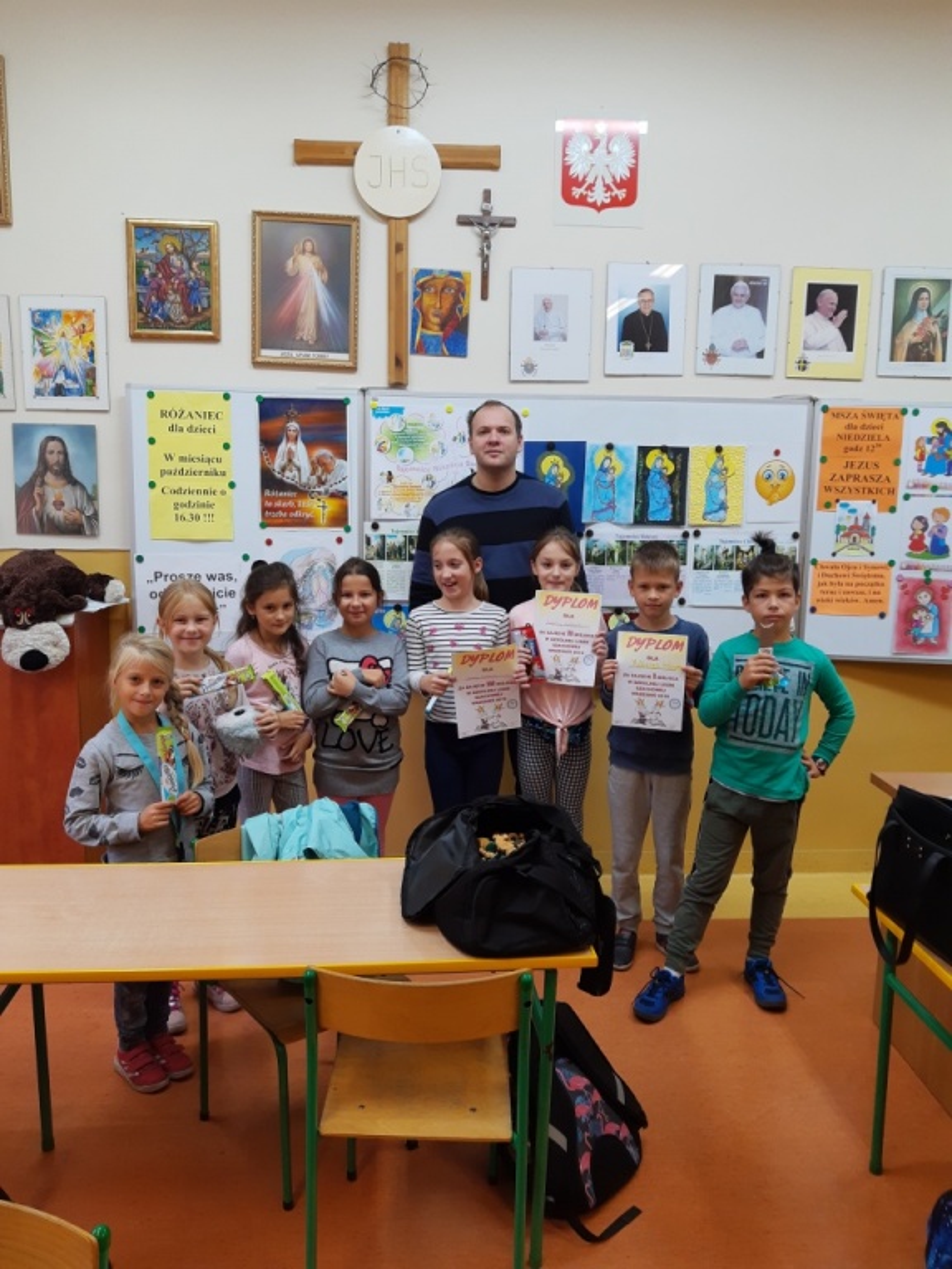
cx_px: 476
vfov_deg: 67.3
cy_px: 634
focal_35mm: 26
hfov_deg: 53.1
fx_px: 953
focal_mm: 4.75
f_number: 1.7
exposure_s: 1/50
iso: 45
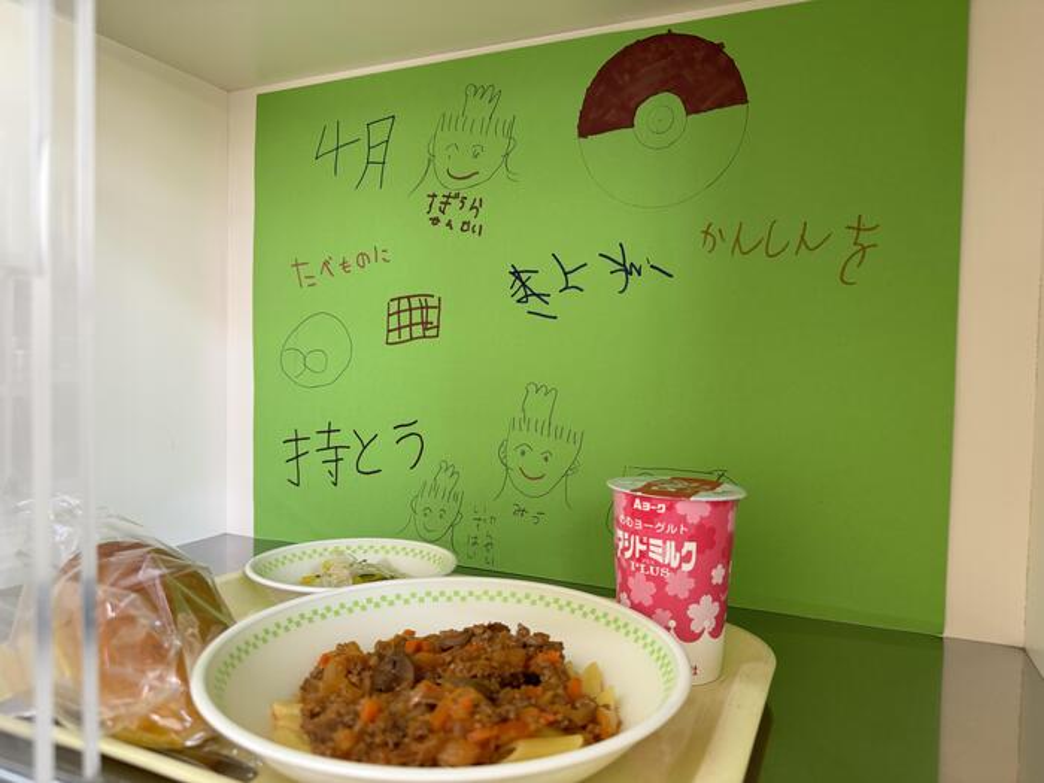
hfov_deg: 71.6
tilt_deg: -2.8
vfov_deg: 56.8
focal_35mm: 24
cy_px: 392
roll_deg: -0.9
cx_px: 522
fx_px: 724
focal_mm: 6.76
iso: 160
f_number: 1.78
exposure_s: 1/120
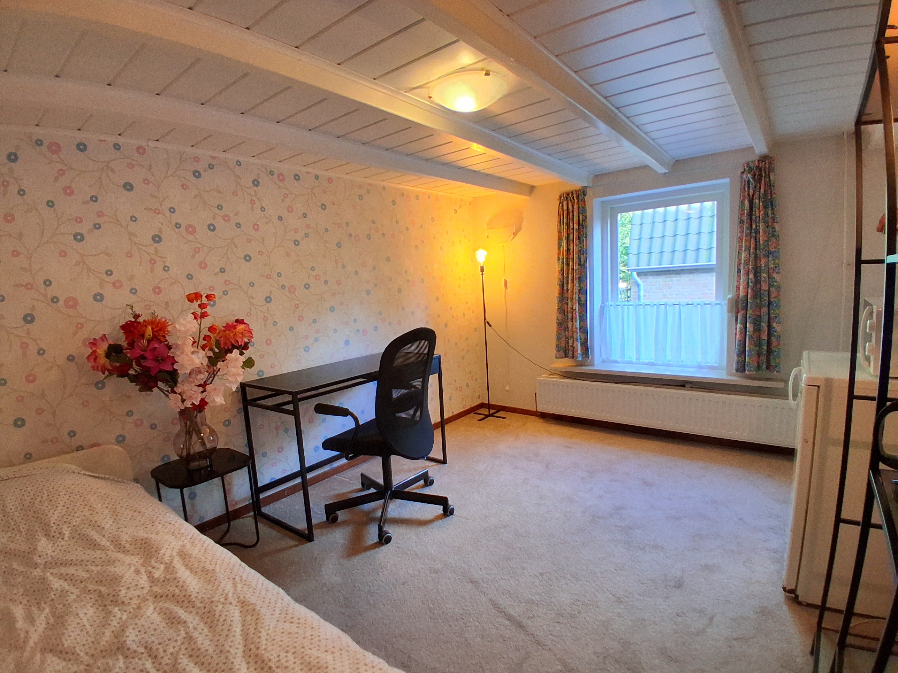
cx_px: 449
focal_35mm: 17
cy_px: 336
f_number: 2.2
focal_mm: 1.4
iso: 320
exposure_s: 1/50
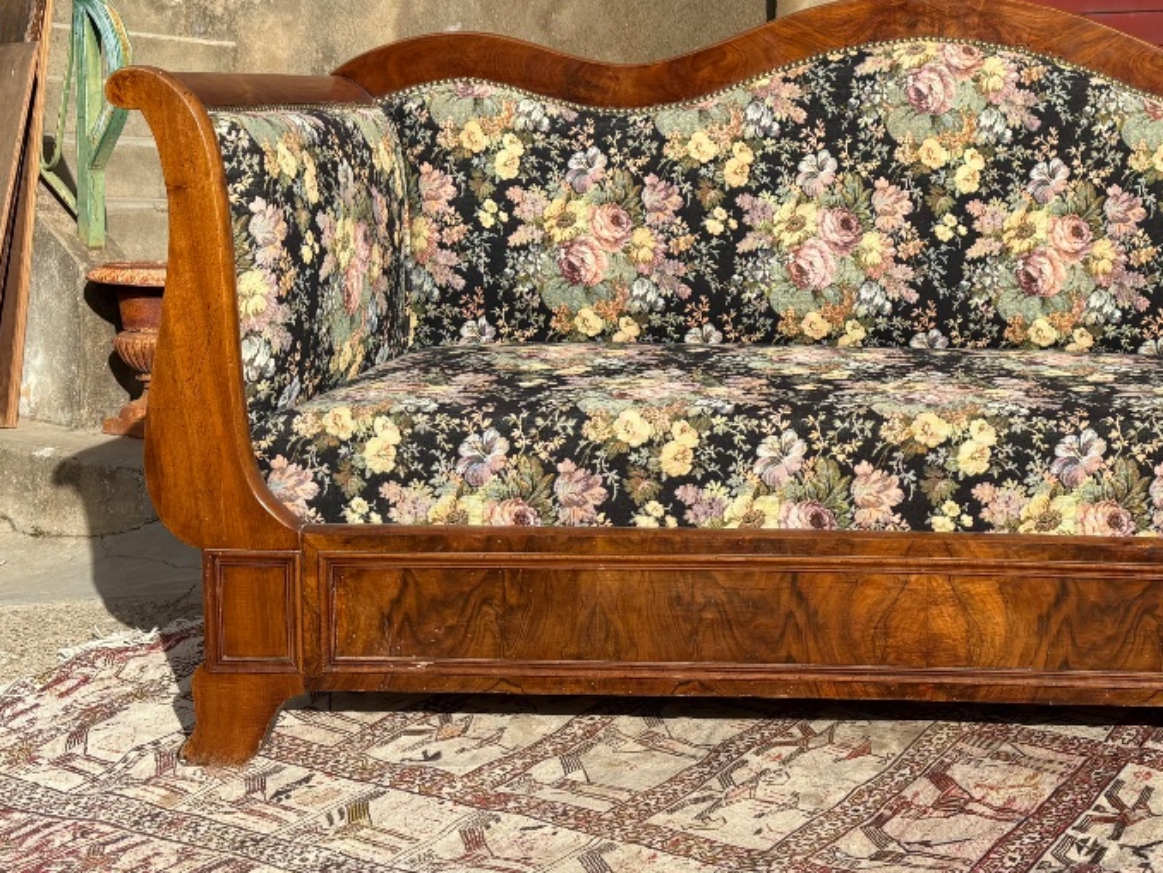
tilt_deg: -2.8
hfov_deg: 40.0
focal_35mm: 46
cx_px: 883
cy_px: 273
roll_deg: -2.3
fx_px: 1546
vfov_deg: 31.2
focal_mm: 5.96
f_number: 1.6
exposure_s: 1/4950
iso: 50
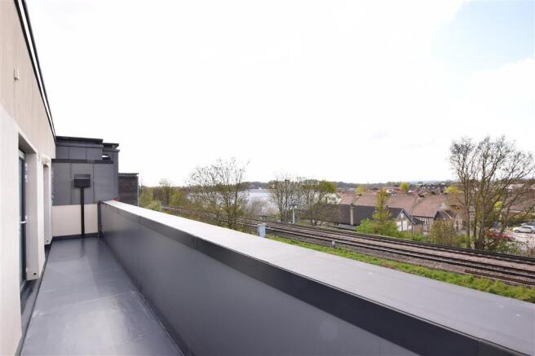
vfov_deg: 77.3
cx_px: 268
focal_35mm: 15
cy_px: 178
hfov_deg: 100.4
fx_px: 223
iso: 400
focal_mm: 10
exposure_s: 1/200
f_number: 13
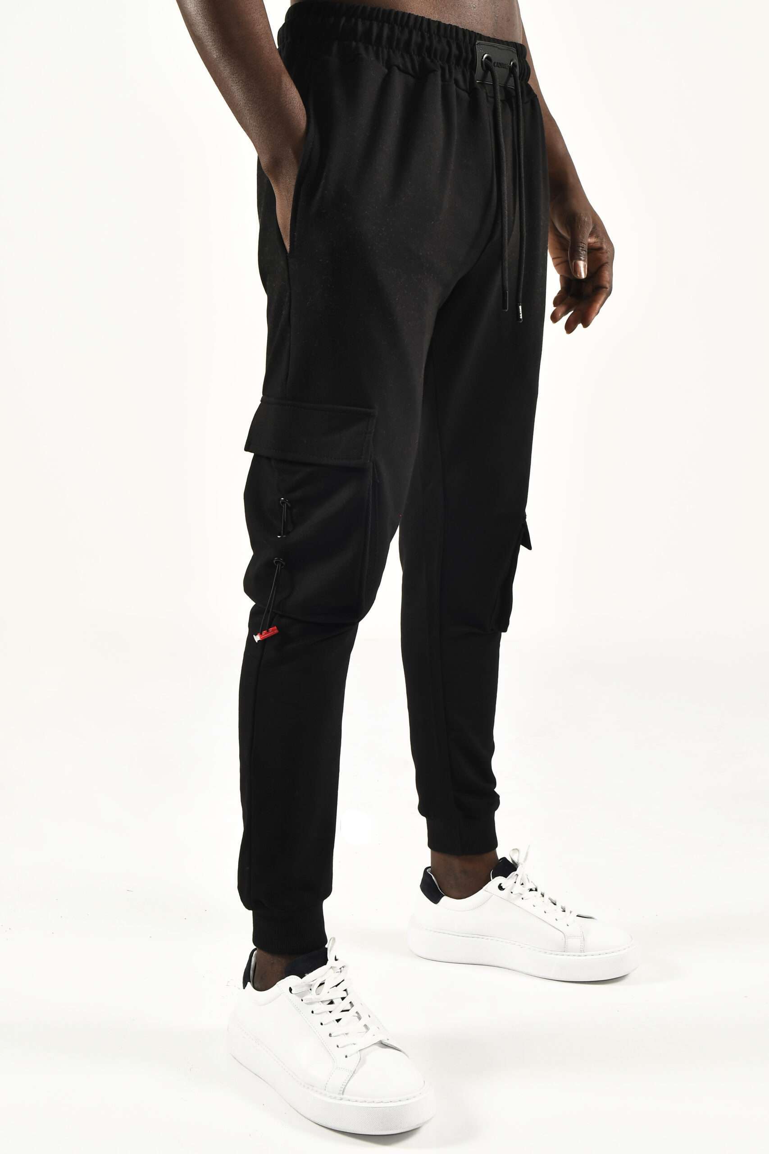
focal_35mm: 42
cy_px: 577
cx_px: 384
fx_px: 1345
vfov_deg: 46.4
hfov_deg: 31.9
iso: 160
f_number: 9
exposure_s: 1/125
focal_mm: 28
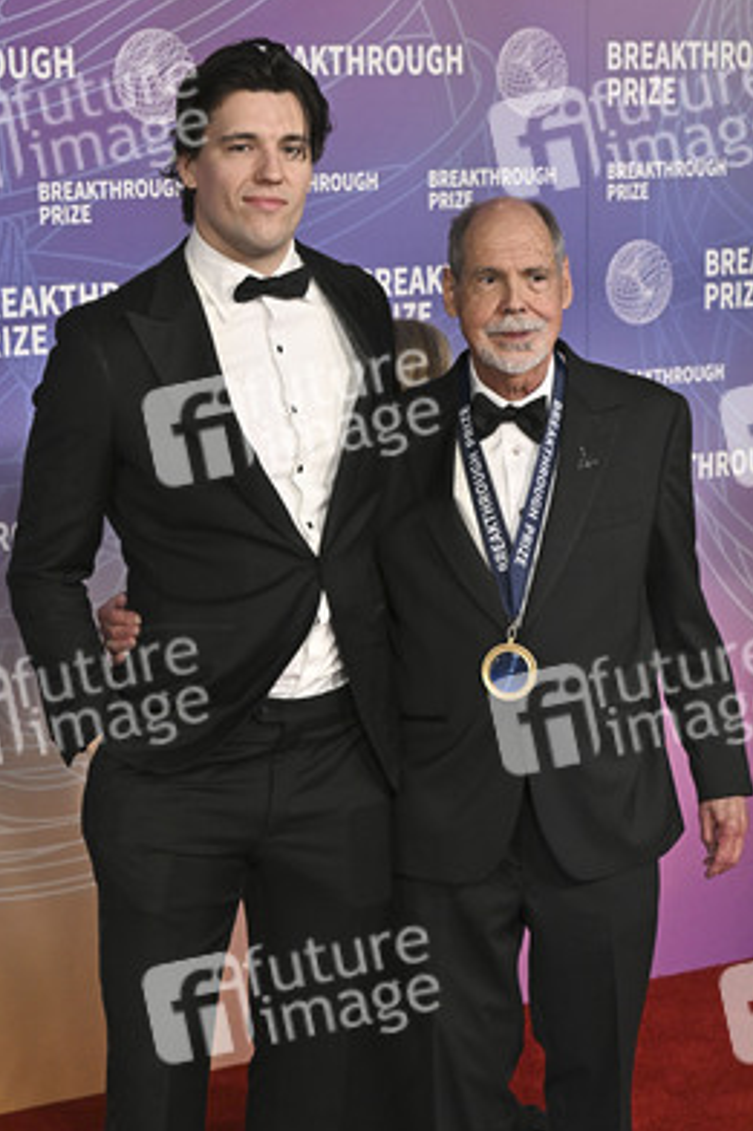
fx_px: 1570
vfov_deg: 39.6
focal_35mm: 50
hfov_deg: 27.0
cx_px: 375
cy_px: 563
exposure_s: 1/320
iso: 2000
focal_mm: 49
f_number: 4
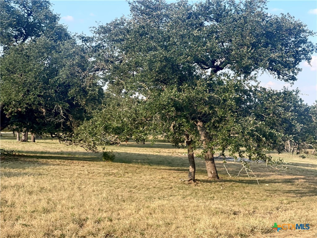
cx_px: 158
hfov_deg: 30.3
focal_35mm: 64
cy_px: 119
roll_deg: -0.3
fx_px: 586
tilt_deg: +2.4
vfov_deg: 22.9
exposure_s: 1/329
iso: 32
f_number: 2.2
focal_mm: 7.5
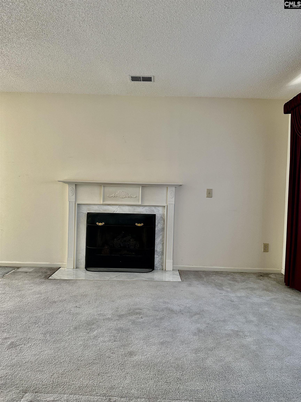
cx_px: 150
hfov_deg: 56.8
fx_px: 278
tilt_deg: -1.0
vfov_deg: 71.6
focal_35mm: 24
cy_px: 201
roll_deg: -2.2
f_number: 1.78
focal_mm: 6.86
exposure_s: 1/60
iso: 250
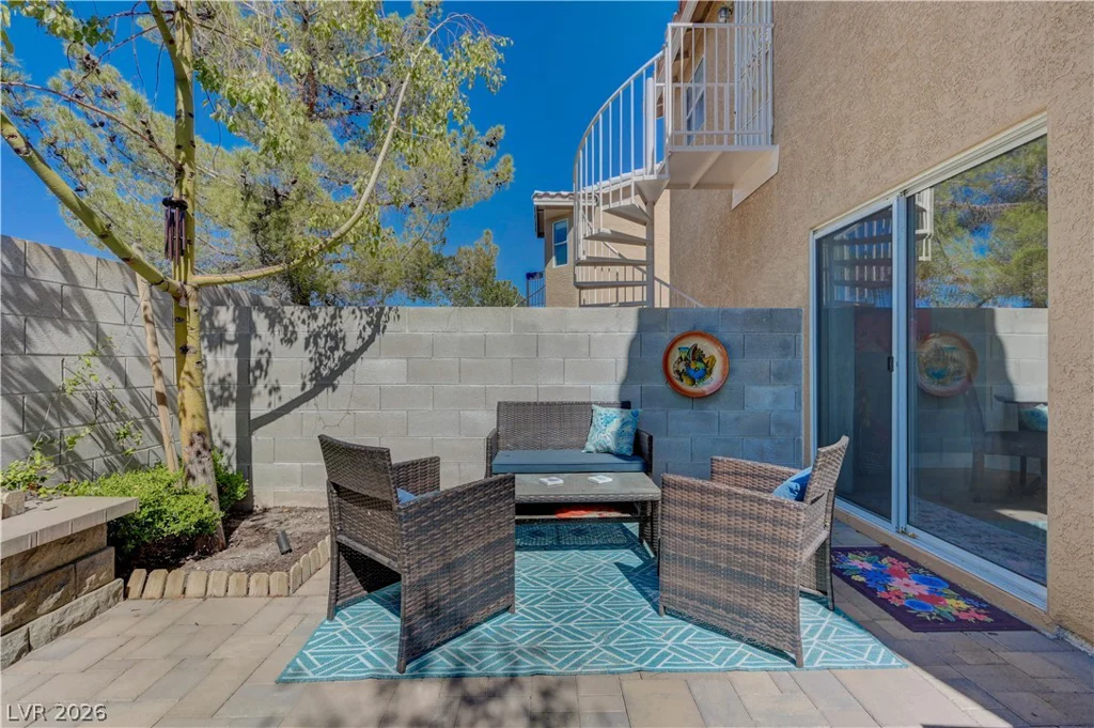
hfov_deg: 96.8
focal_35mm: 16
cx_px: 547
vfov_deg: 73.7
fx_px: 486
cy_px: 364
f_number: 9
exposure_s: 1/800
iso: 400
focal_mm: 16
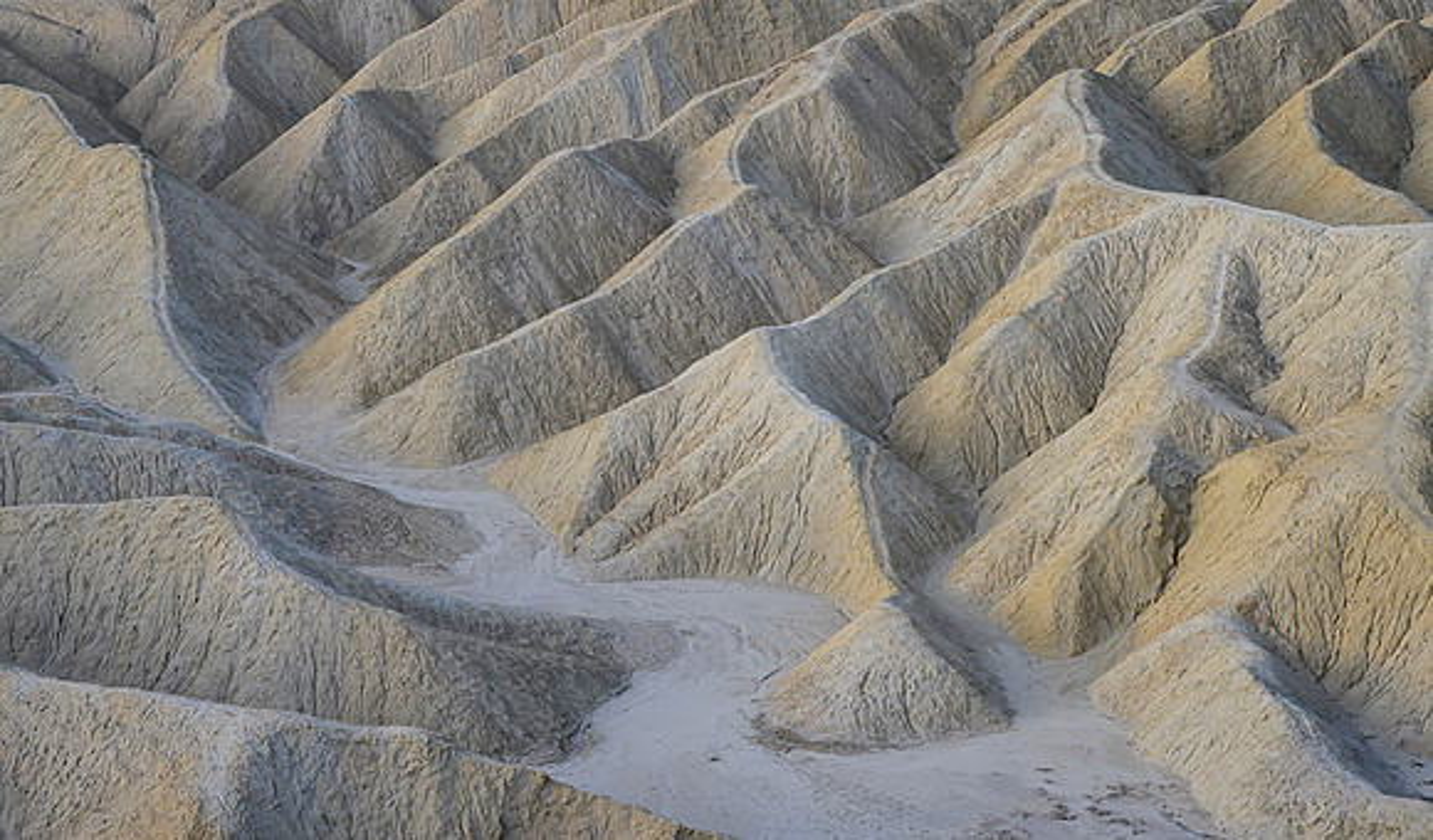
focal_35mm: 84
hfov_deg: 25.1
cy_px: 290
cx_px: 609
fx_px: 3213
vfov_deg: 14.9
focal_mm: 70
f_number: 16
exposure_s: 1/125
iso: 200
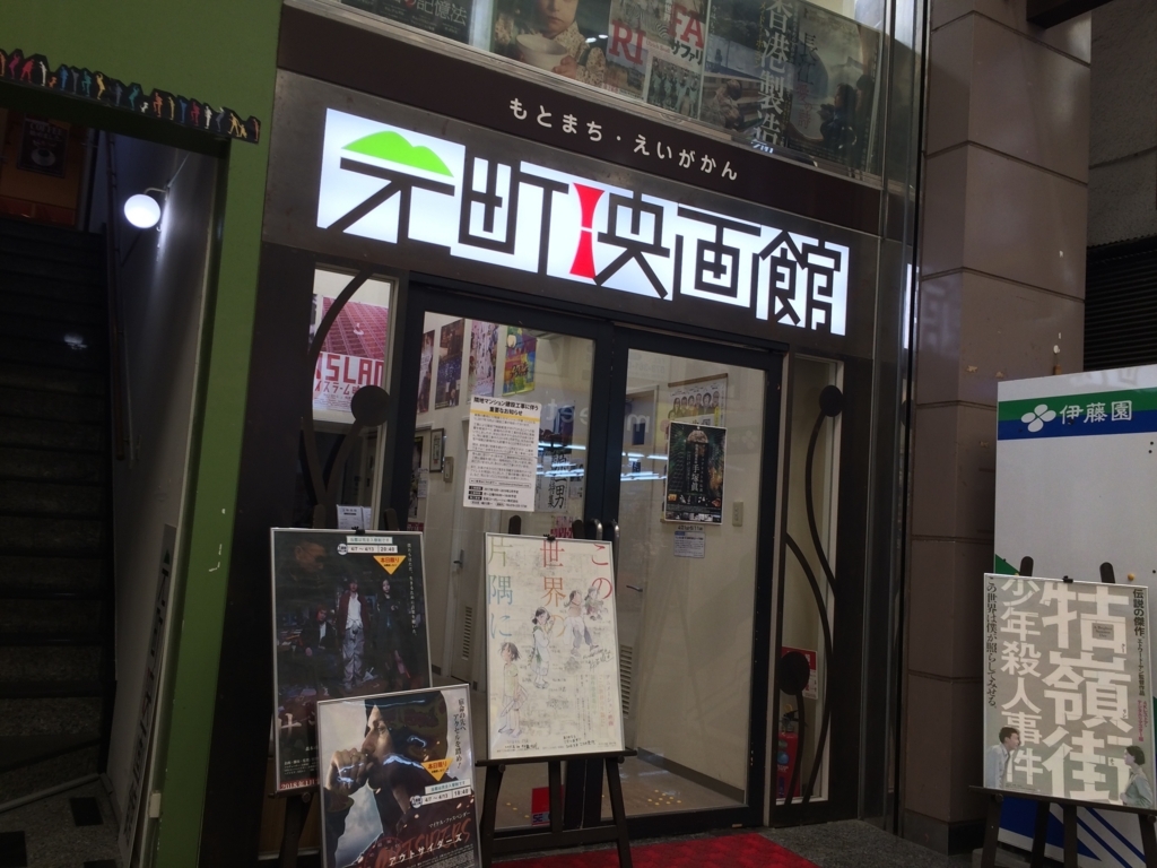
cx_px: 578
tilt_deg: +3.6
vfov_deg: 48.2
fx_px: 969
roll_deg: -2.8
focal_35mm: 29
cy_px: 434
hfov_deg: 61.7
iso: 50
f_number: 2.2
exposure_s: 1/120
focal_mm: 4.15
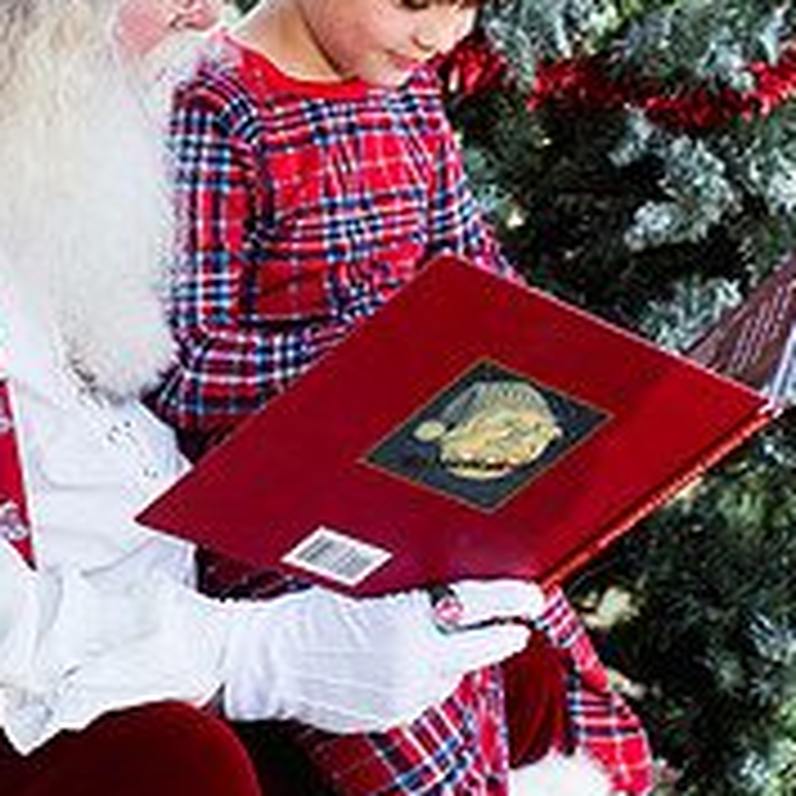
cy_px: 274
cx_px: 220
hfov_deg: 16.1
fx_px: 2810
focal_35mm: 108
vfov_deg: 16.1
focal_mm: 50
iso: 125
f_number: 4
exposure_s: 1/160
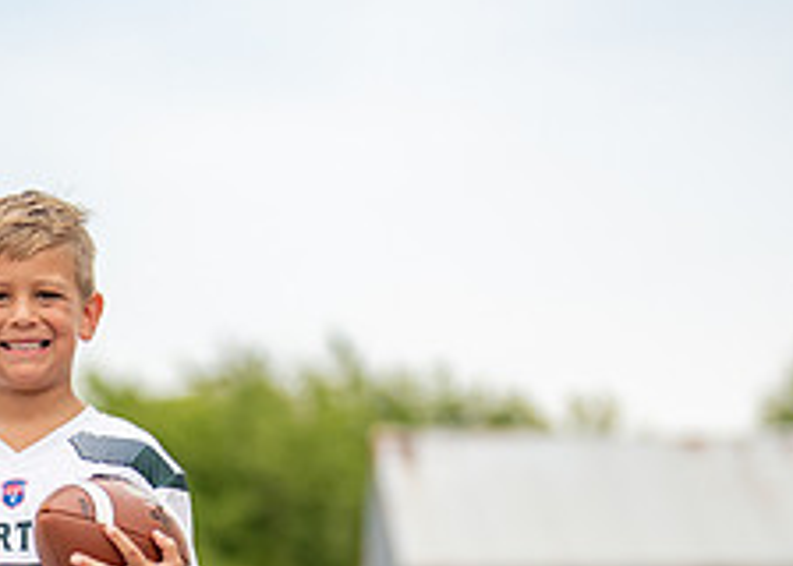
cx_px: 57
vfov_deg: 9.1
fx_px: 3536
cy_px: 600
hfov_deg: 12.7
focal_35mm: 157
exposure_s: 1/1250
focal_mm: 50
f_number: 1.2
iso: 320
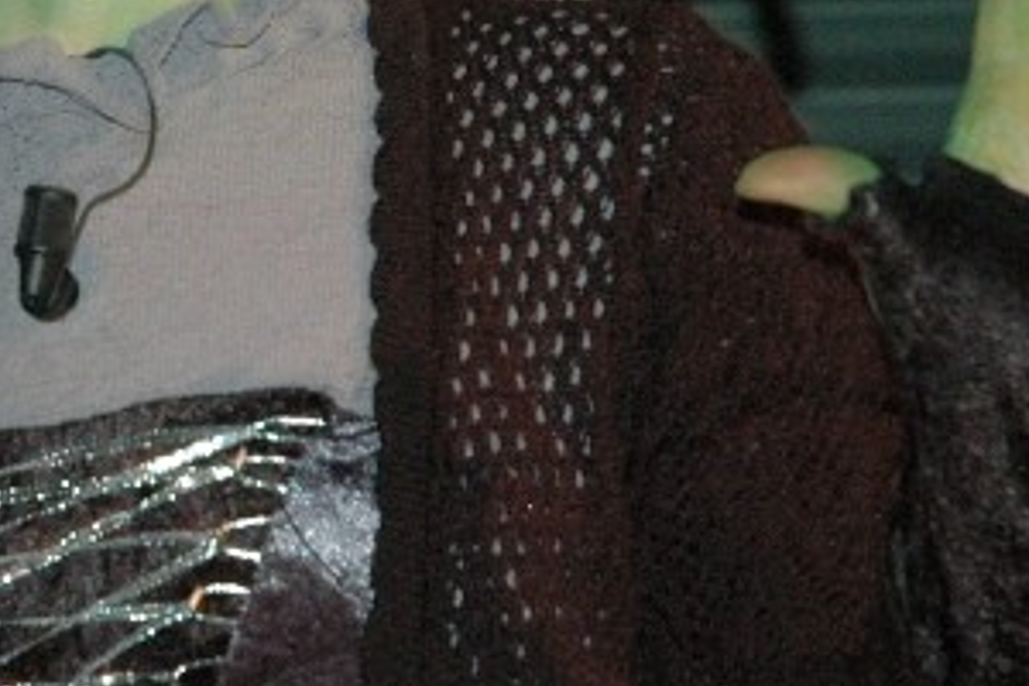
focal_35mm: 280
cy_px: 360
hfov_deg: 7.3
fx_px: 8003
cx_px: 96
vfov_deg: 4.9
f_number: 4.5
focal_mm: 70
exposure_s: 1/60
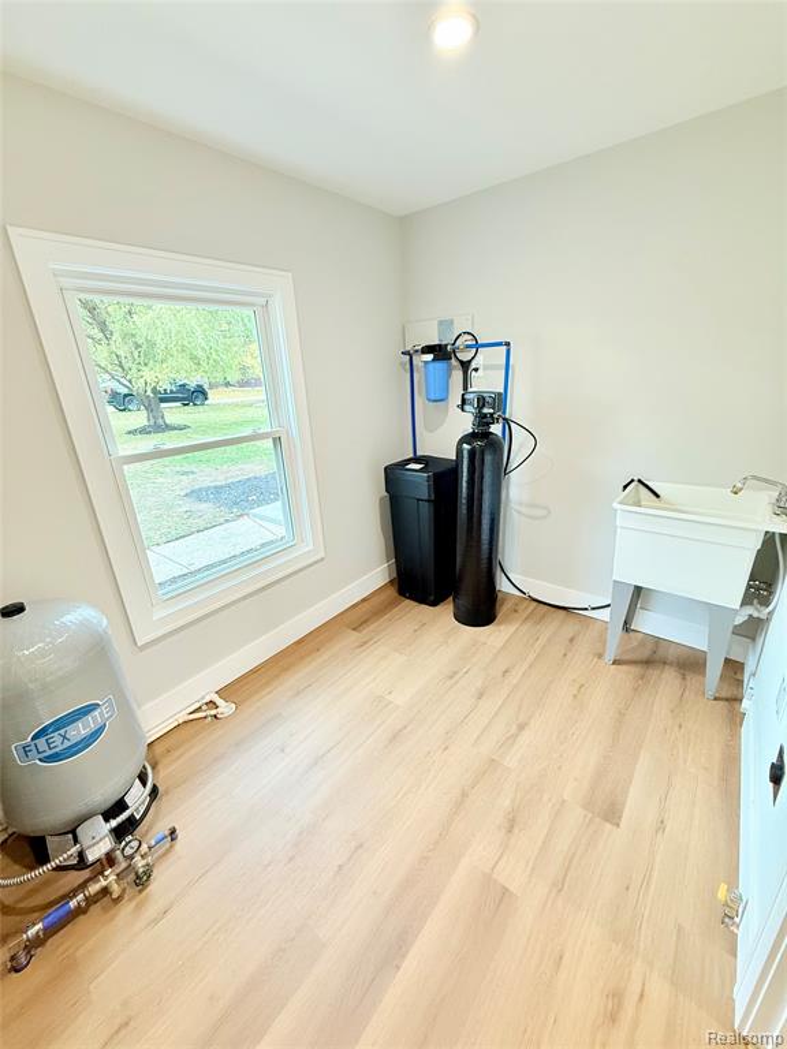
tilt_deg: -19.3
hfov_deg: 85.7
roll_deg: +3.0
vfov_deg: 102.1
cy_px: 524
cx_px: 394
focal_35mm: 14
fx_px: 424
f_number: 2.2
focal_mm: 2.22
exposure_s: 1/120
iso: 320
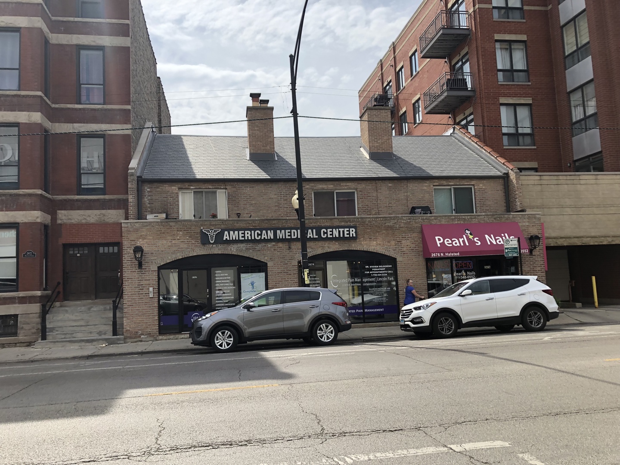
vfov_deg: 49.7
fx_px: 502
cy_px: 232
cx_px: 310
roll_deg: +0.5
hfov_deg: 63.4
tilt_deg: +9.0
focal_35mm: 28
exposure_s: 1/2183
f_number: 1.8
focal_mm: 3.99
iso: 20
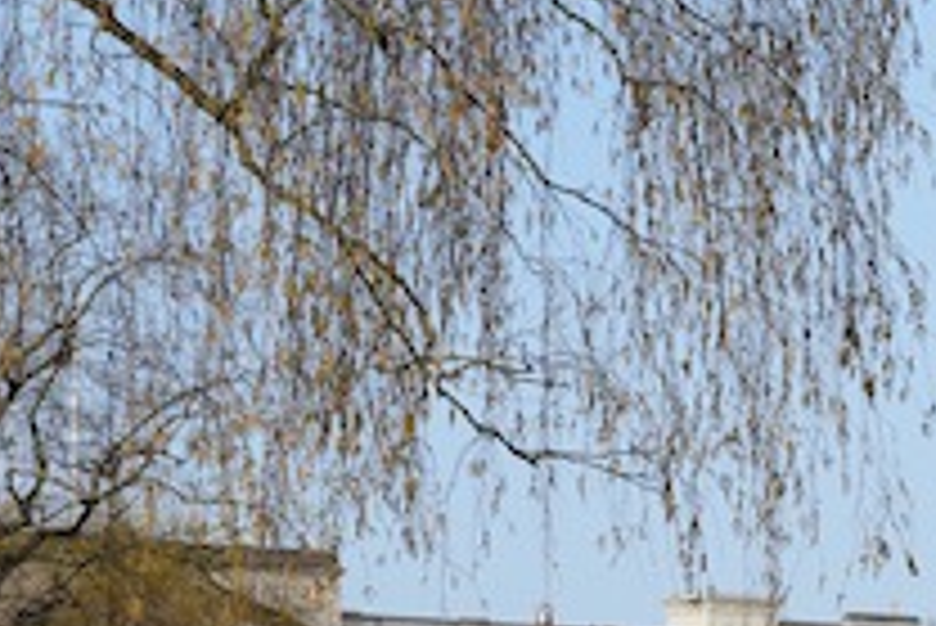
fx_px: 7517
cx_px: 1152
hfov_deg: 7.1
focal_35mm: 289
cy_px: 934
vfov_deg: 4.7
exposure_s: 1/160
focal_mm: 58.8
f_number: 10
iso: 100
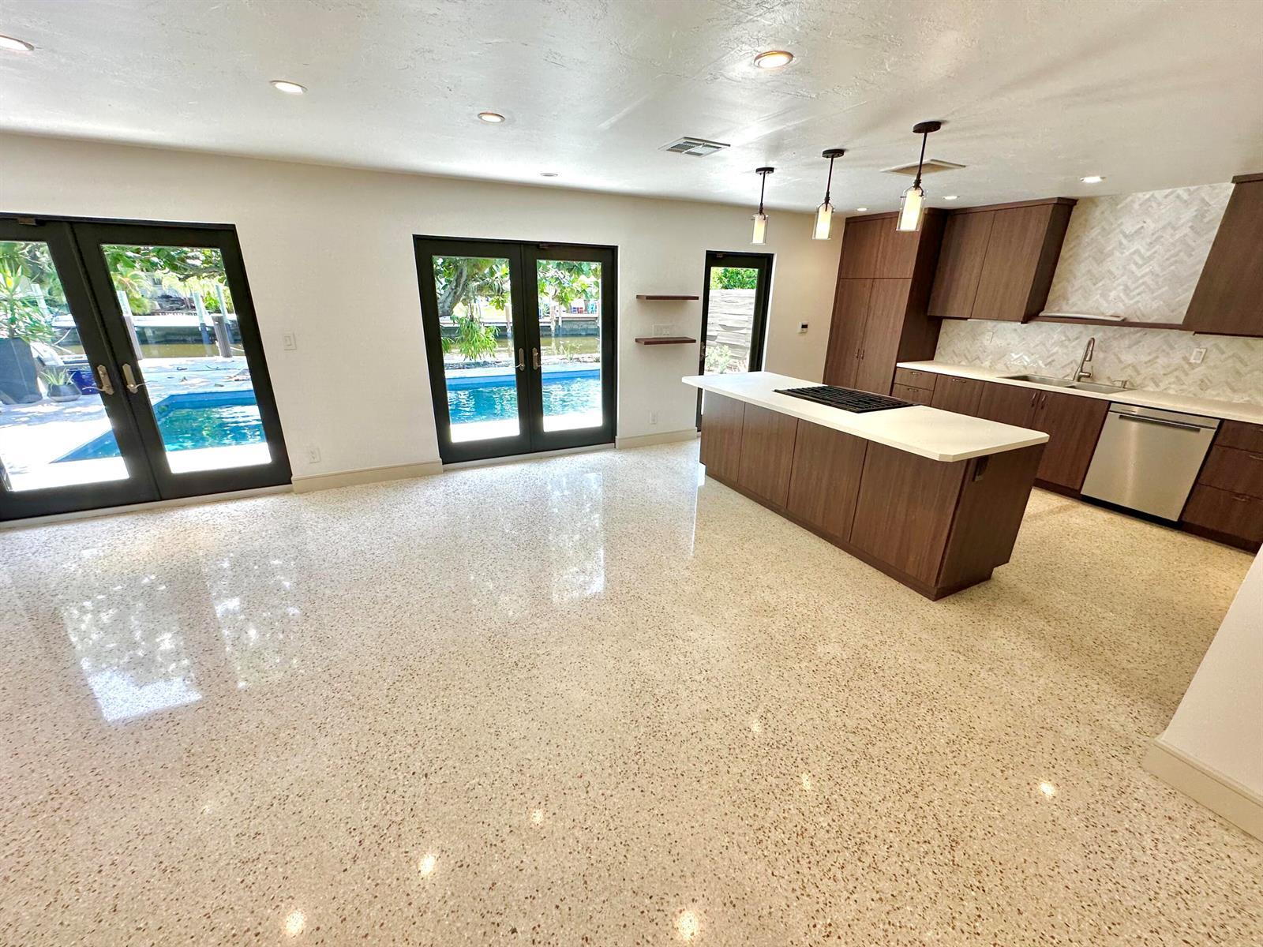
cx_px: 632
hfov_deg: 102.1
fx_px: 511
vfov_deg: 85.7
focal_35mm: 14
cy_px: 474
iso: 80
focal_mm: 2.22
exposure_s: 1/120
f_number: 2.2
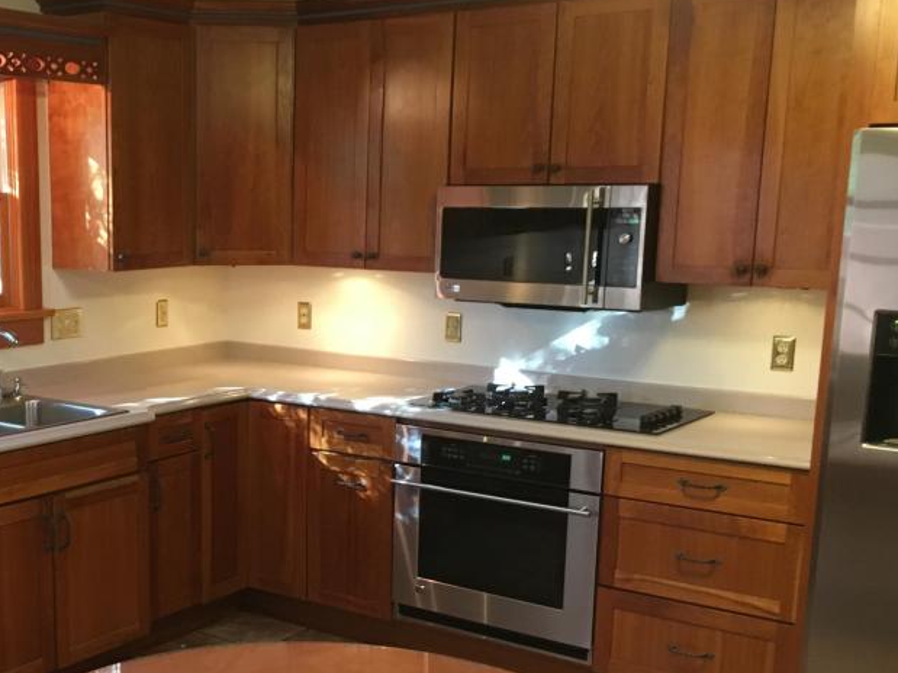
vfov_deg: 30.1
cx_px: 205
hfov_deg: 38.4
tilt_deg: -11.9
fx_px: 1245
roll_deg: -0.1
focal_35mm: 48
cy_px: 444
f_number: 2.2
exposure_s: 1/30
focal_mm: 4.15
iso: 160
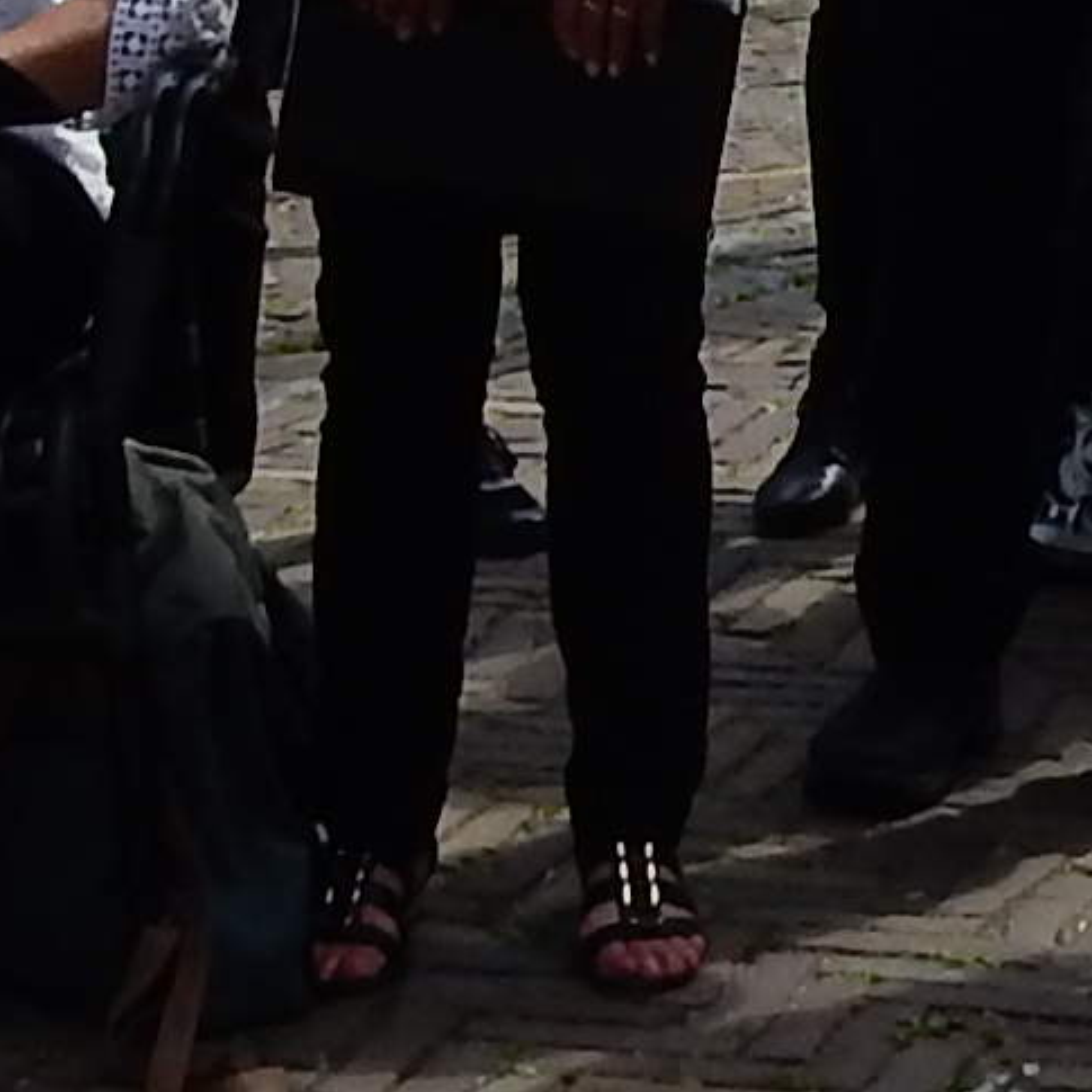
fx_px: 7495
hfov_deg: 8.3
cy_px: -167
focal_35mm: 210
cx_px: 770
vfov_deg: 8.3
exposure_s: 1/1000
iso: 125
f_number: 3.7
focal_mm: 4.5
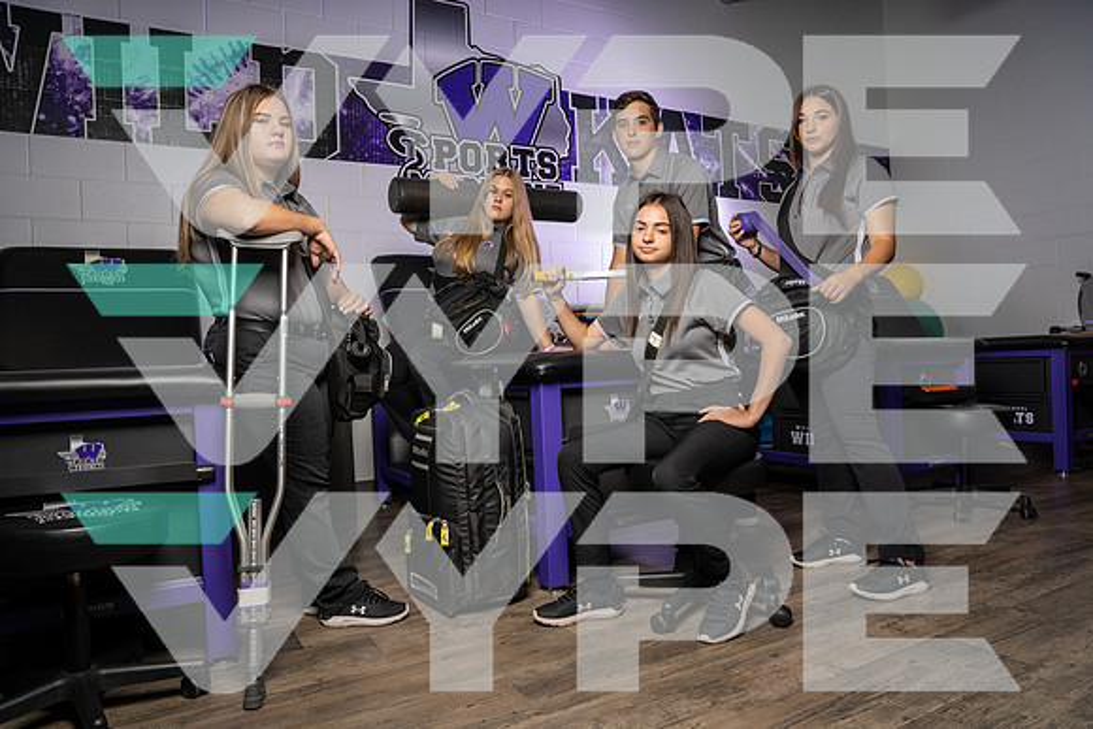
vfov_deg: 53.2
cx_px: 546
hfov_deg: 73.7
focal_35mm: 24
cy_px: 364
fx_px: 729
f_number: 7.1
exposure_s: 1/250
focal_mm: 24
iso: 250
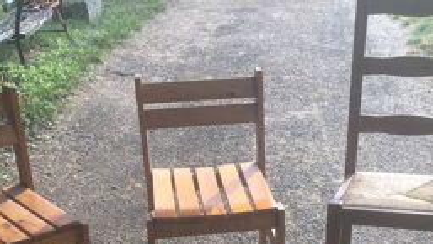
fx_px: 678
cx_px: 231
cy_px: 249
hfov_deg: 35.4
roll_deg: -1.0
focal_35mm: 59
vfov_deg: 19.8
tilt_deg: -21.0
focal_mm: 4.15
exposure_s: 1/209
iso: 25
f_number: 2.2
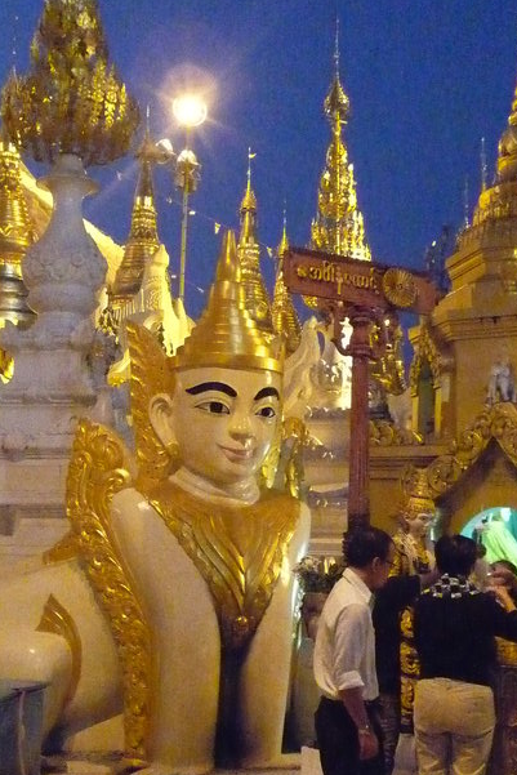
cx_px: 231
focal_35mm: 54
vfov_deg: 36.9
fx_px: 1162
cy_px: 397
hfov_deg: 25.1
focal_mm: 4.9
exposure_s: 1/40
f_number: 3.1
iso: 1600
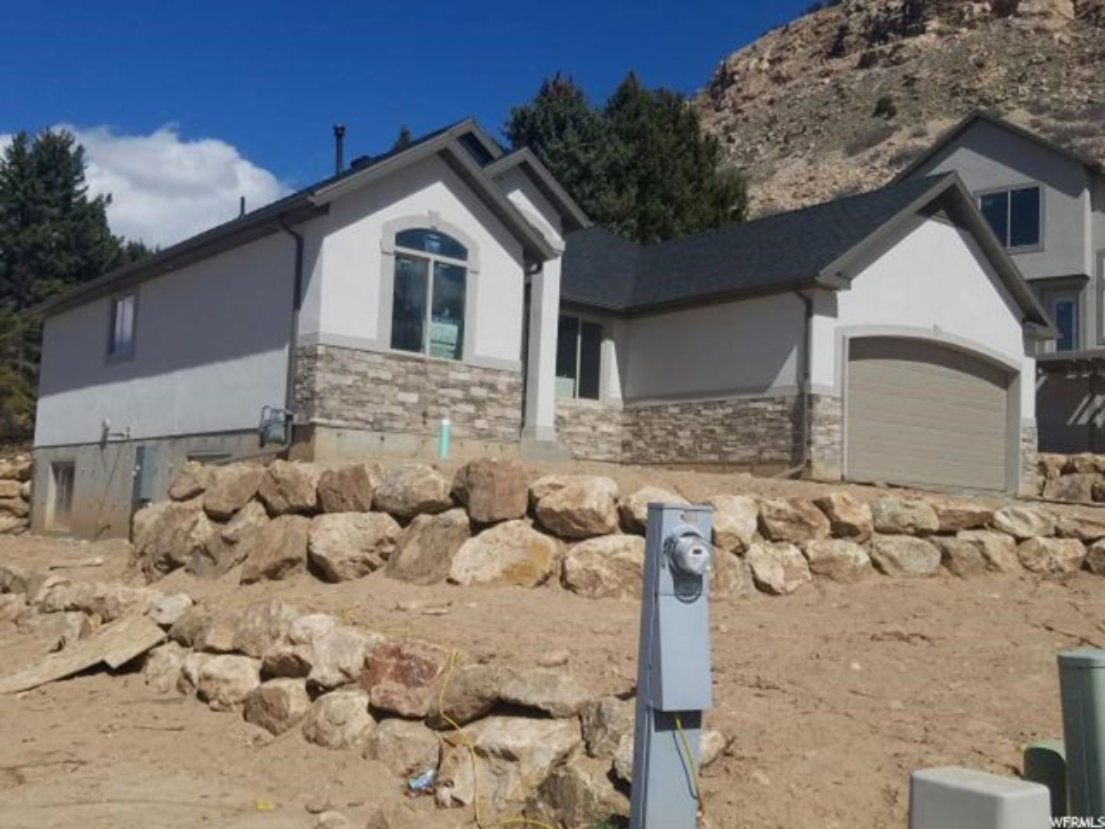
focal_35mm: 26
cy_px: 414
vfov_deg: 53.1
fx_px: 830
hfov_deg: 67.3
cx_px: 552
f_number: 1.7
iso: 50
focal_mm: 4.2
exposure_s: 1/5568
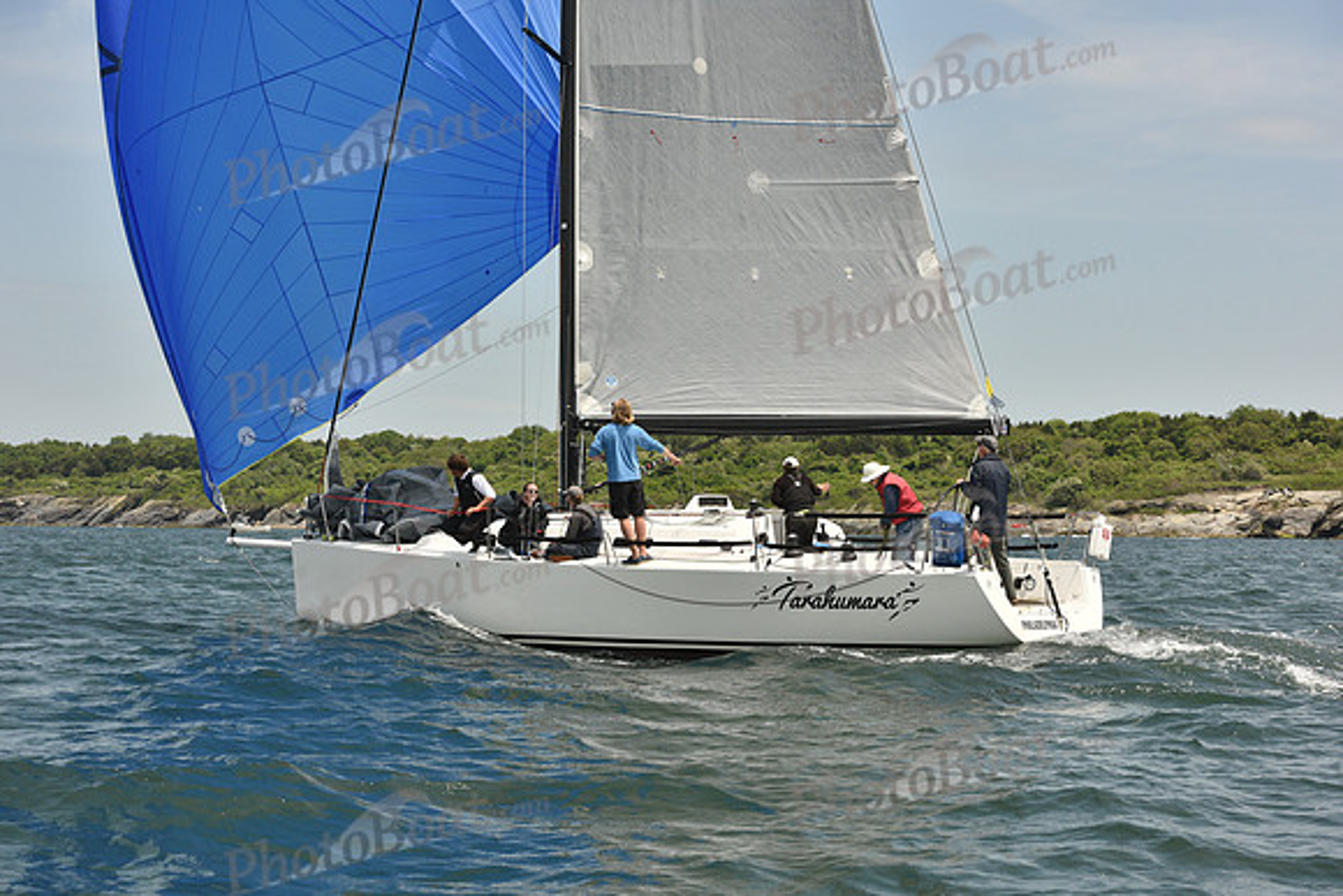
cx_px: 672
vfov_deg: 19.5
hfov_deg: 28.8
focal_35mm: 70
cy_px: 448
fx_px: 2612
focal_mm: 70
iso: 400
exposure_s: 1/1600
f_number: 8
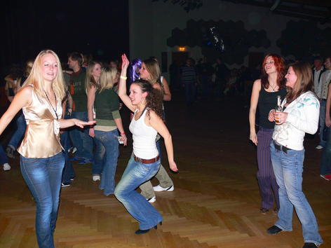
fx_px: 335
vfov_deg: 40.7
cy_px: 124
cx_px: 166
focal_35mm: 35
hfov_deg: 52.6
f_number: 2.8
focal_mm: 7.4
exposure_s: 1/30
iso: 125
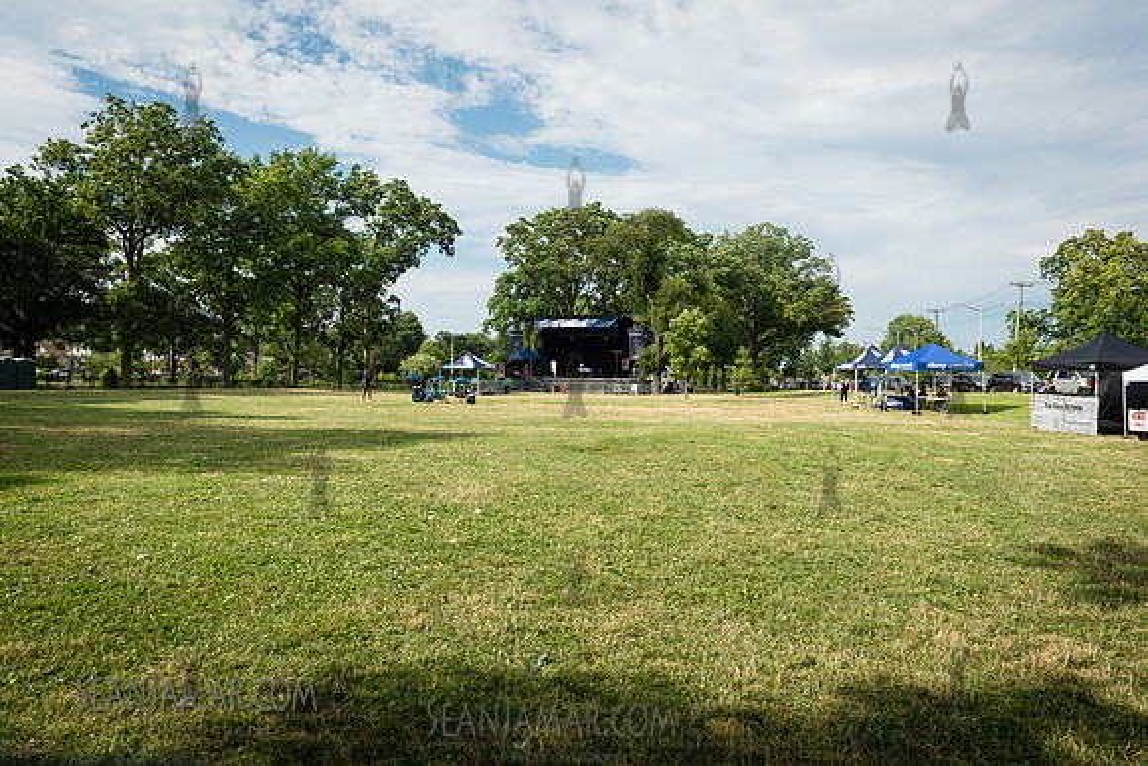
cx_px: 574
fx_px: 765
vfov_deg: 53.2
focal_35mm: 24
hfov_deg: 73.7
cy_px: 383
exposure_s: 1/800
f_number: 9
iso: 400
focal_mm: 24
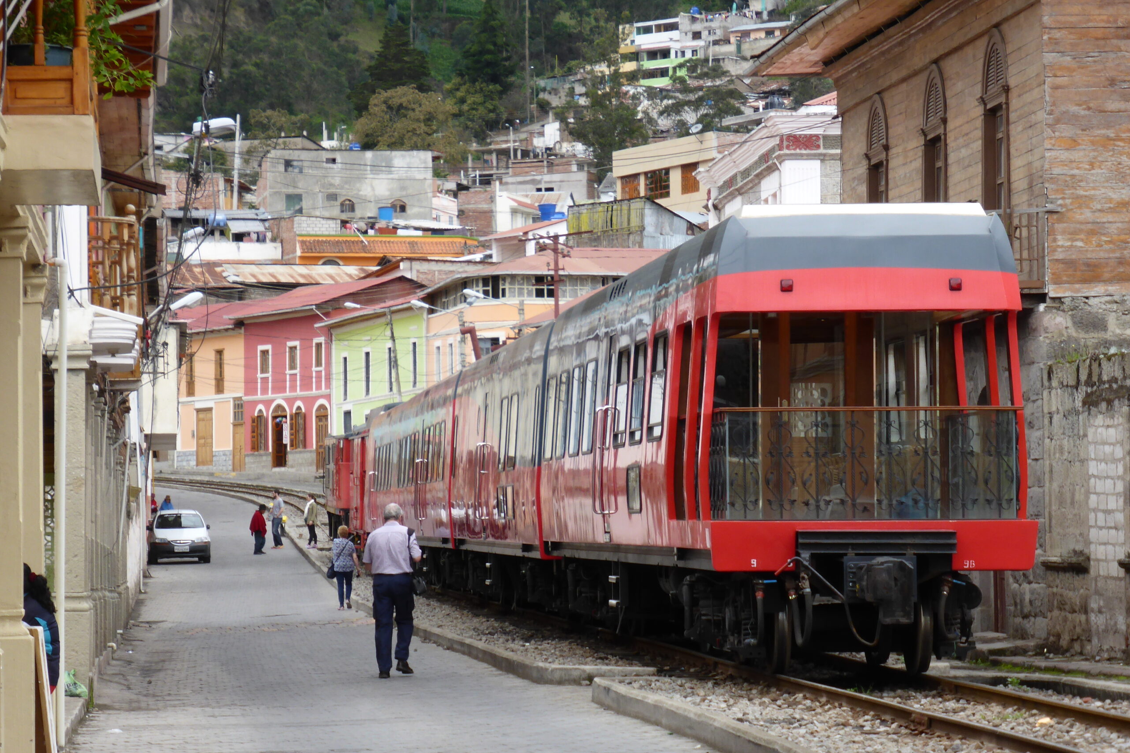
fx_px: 4645
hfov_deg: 13.9
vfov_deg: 9.3
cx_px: 565
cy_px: 388
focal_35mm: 148
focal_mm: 23.1
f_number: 5.4
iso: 100
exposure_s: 1/250
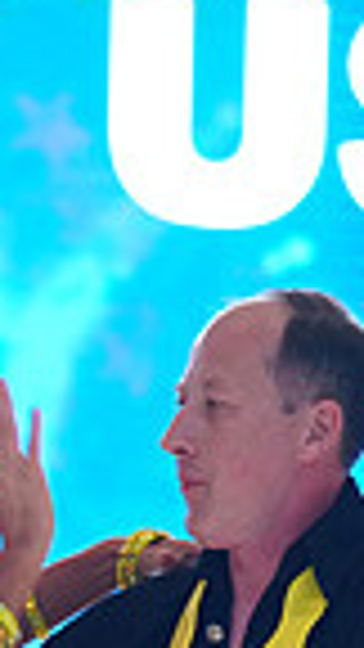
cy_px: 1170
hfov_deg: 2.6
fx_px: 8099
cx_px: -25
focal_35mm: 472
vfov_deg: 4.5
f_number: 2.8
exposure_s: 1/400
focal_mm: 112
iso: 2000
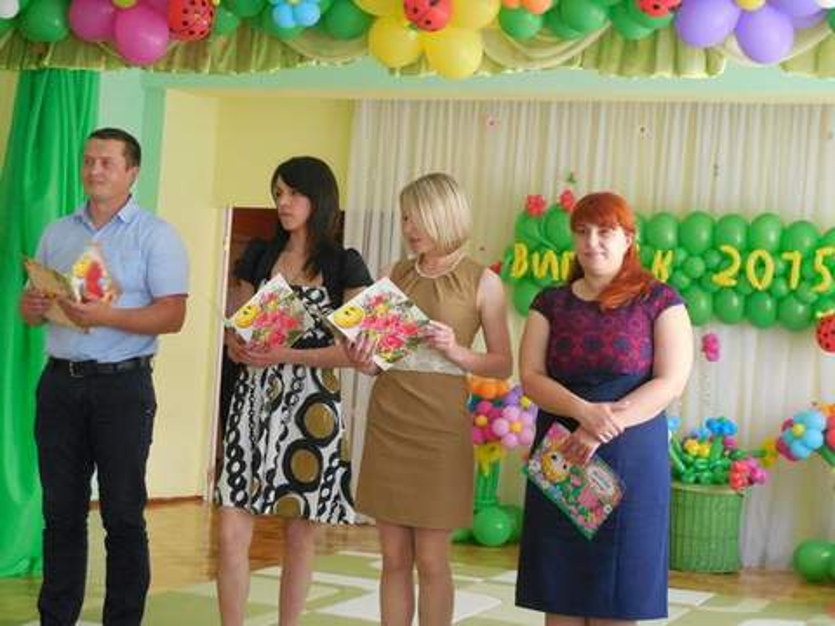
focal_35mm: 71
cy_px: 313
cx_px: 418
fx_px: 1713
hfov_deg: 27.4
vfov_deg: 20.7
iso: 800
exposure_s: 1/30
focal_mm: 12.6
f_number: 4.4
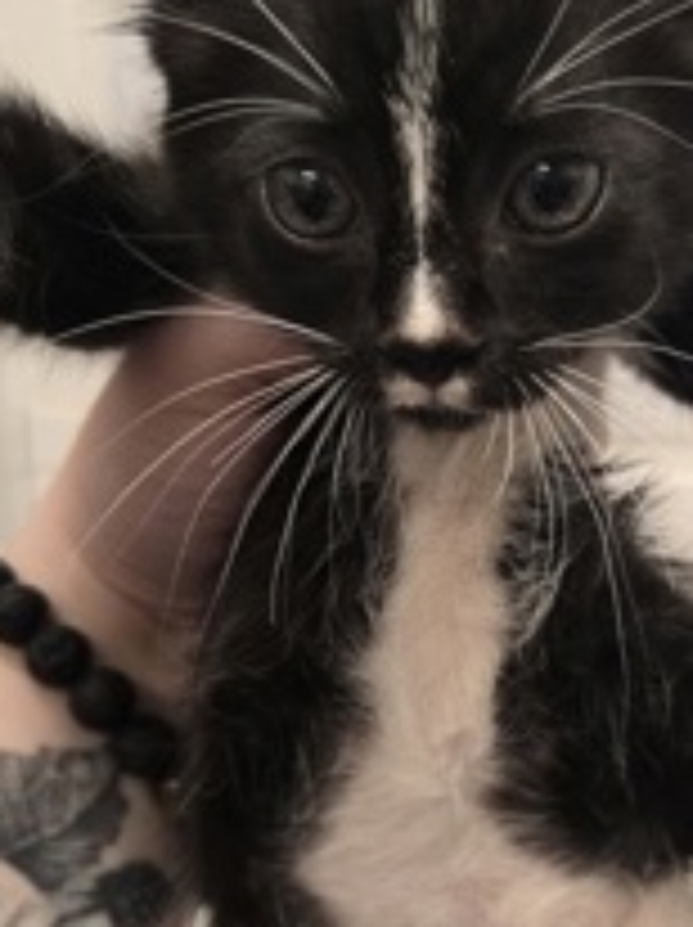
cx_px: 542
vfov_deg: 40.4
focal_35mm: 47
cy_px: 536
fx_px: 1257
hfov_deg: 30.2
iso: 160
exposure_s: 1/120
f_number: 1.8
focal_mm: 5.4
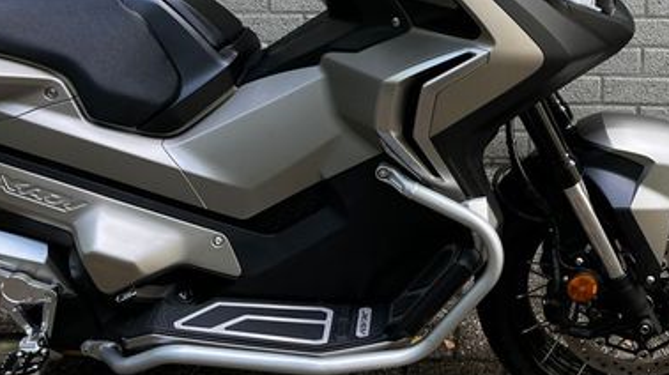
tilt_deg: -16.8
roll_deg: -0.6
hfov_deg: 41.8
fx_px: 851
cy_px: -4
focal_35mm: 48
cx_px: 490
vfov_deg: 23.8
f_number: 1.6
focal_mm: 5.1
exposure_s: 1/153
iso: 40
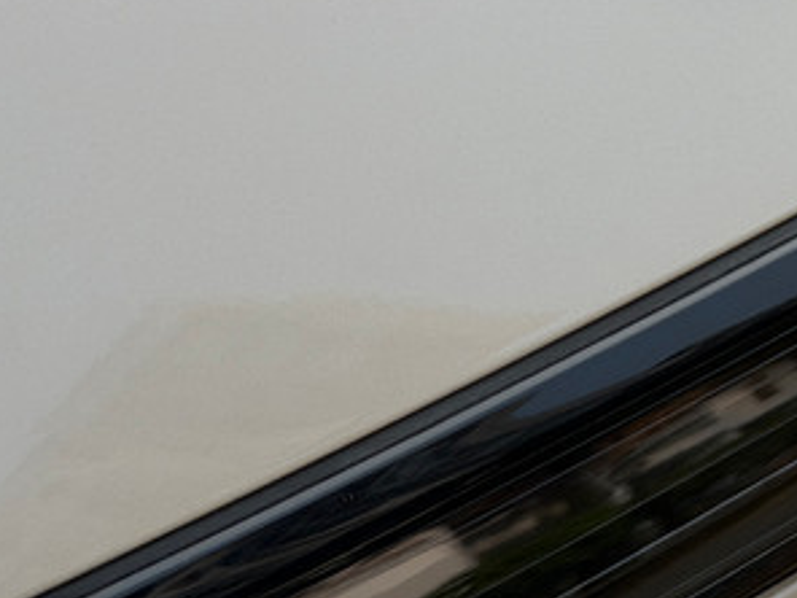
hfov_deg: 14.4
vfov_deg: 10.8
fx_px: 3131
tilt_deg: -38.3
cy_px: -54
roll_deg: -1.7
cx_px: 684
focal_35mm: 136
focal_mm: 6.76
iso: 64
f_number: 1.78
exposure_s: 1/1754
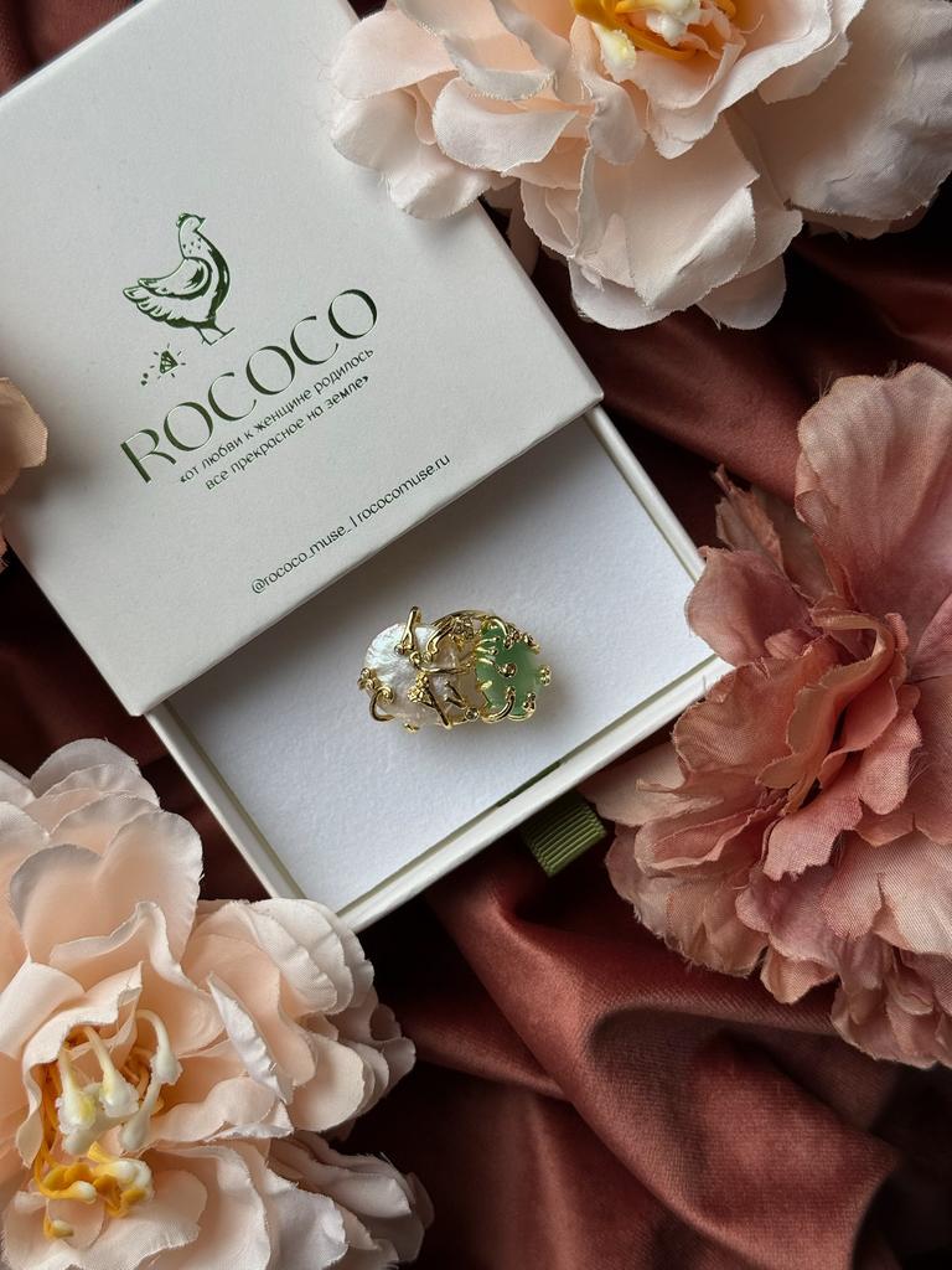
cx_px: 476
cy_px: 635
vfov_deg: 39.7
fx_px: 1760
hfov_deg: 30.3
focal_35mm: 48
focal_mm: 6.76
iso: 64
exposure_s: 1/906
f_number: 1.78
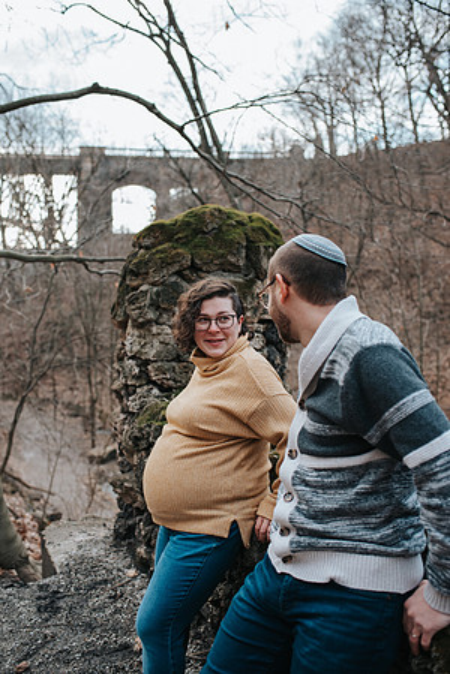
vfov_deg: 54.4
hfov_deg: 37.9
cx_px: 225
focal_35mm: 35
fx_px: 656
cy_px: 337
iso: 400
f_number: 3.2
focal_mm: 35
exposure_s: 1/400
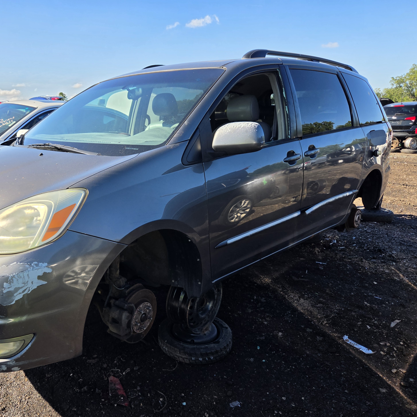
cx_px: 145
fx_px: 382
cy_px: 215
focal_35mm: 28
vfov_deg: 57.3
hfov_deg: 56.3
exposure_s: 1/2977
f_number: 1.8
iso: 80
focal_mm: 5.4
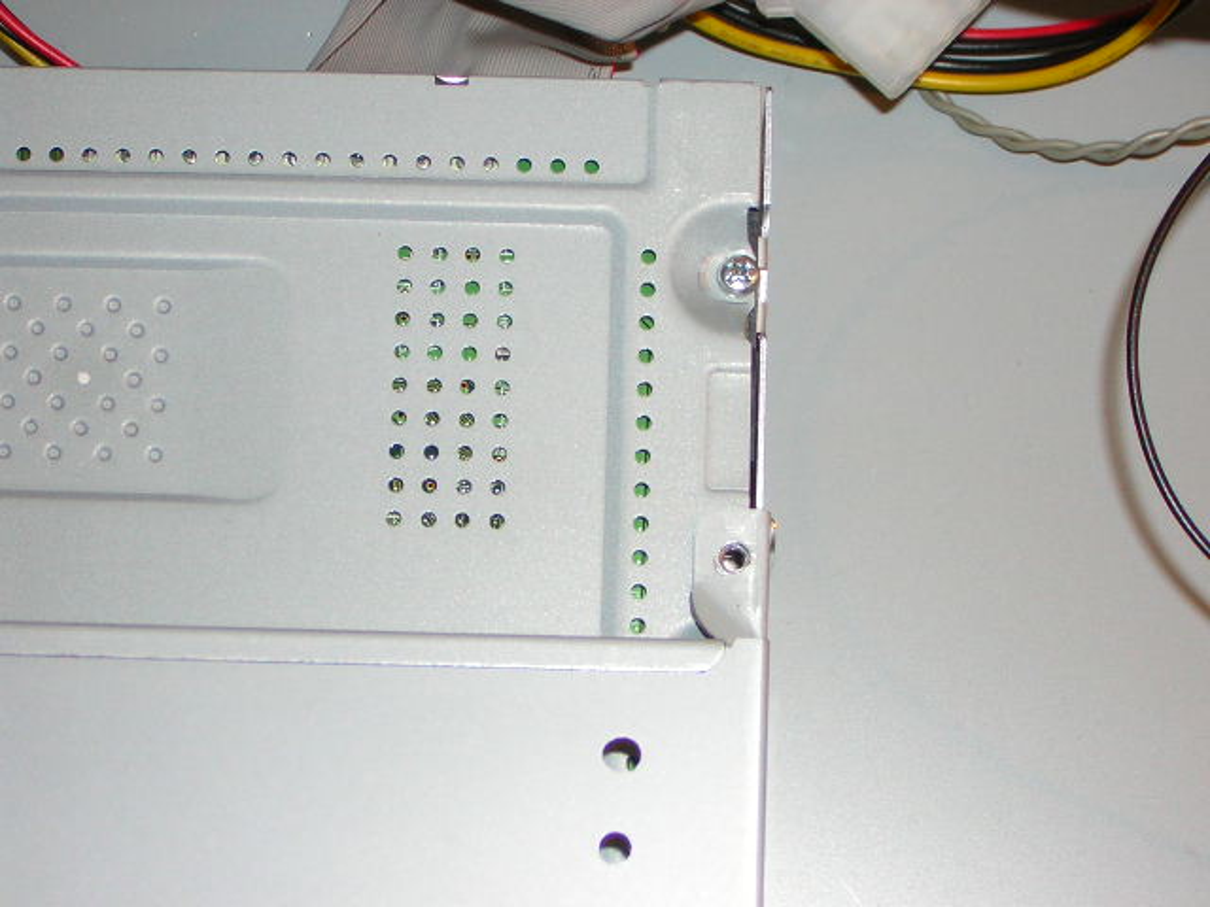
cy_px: 454
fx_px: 3775
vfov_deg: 13.7
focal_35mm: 108
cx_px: 605
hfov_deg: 18.2
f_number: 4.7
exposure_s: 1/60.1
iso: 50
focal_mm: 14.1
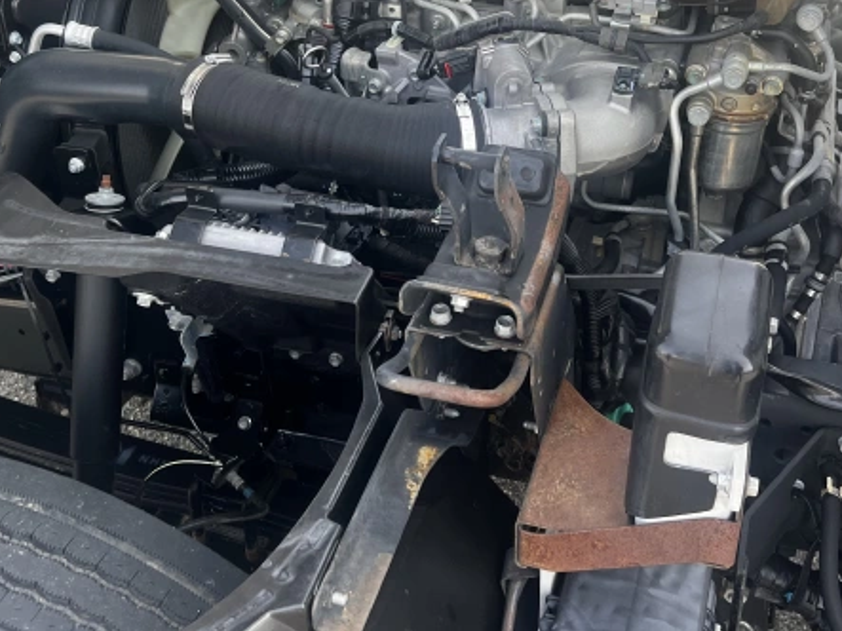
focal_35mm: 47
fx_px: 1143
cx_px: 426
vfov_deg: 30.4
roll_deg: +1.5
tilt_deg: -32.3
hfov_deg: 40.4
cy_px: 169
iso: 50
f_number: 1.5
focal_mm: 5.7
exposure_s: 1/431
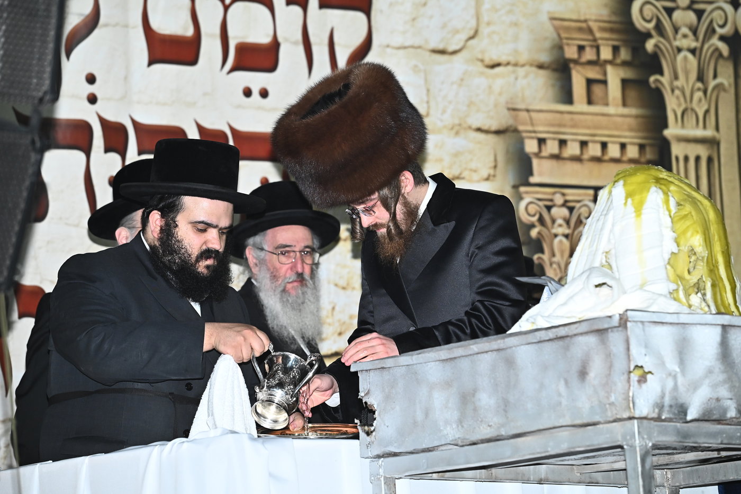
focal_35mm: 170
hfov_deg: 12.1
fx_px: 3499
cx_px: 370
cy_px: 247
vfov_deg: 8.1
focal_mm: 170
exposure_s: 1/200
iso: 2000
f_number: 5.6
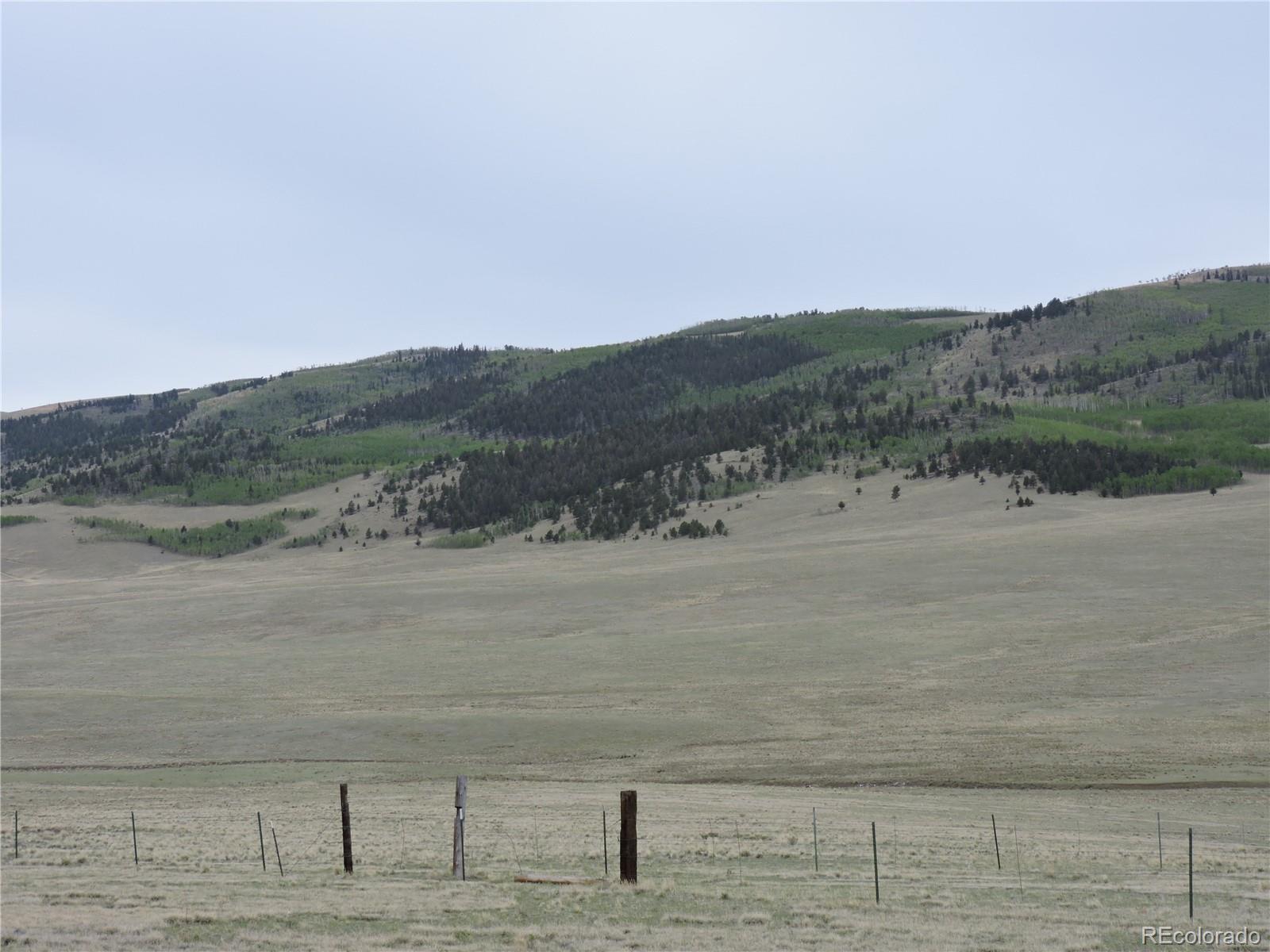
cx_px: 635
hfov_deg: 27.8
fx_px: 2568
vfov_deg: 21.0
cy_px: 476
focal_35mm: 70
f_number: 3.9
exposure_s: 1/250
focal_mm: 12.5
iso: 100
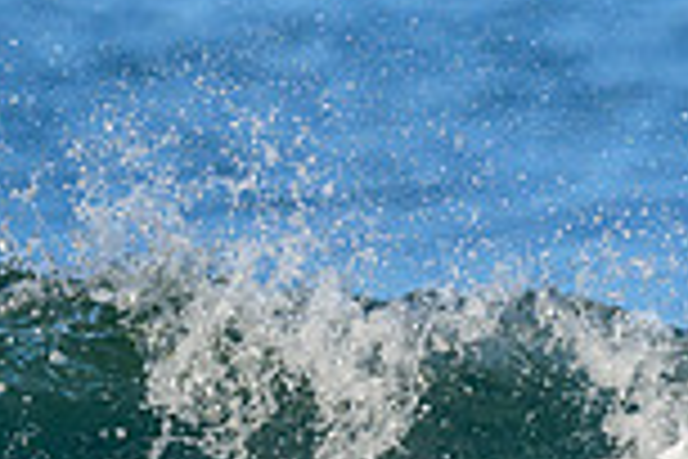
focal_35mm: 3843
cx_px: 1049
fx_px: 73438
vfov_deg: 0.4
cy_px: 455
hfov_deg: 0.5
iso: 200
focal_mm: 800
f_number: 6.3
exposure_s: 1/1000
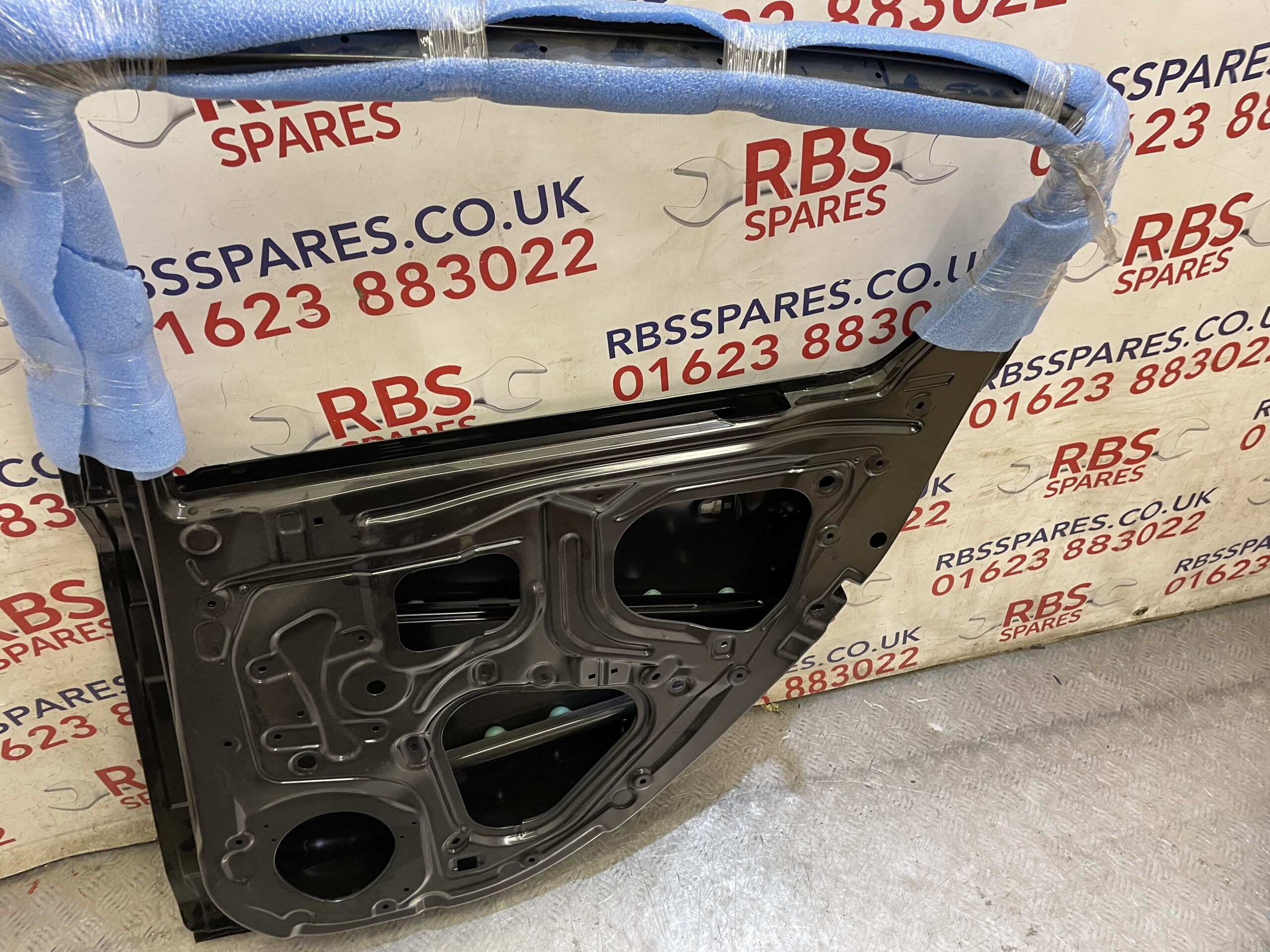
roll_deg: +0.8
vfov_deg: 53.1
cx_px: 635
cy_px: 476
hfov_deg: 67.3
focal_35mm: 26
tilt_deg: -43.7
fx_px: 954
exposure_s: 1/50
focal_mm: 4.2
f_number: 1.6
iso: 100
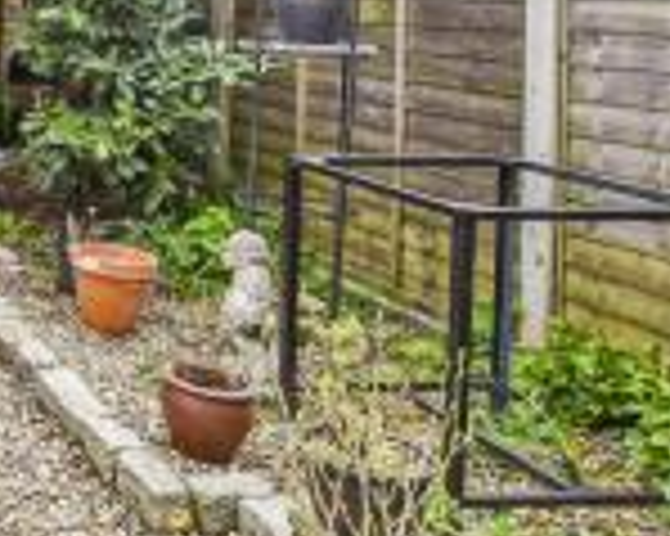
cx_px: -306
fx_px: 892
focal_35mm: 45
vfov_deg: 31.0
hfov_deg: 28.6
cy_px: 2
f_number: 8
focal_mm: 10
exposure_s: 1/250
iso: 320
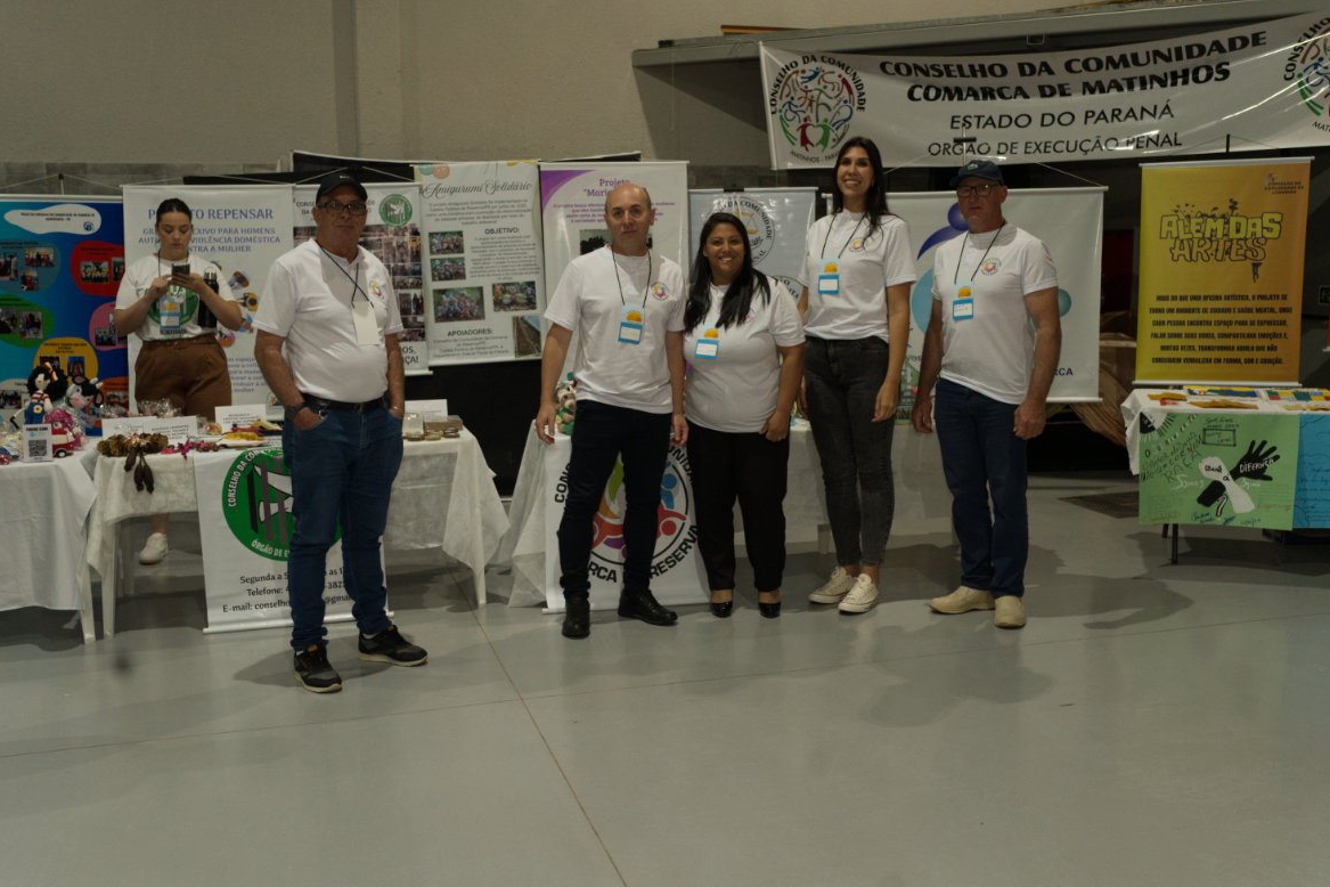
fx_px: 1330
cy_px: 441
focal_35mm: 36
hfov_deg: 53.1
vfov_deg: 36.9
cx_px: 659
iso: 3200
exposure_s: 1/100
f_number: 4
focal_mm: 35
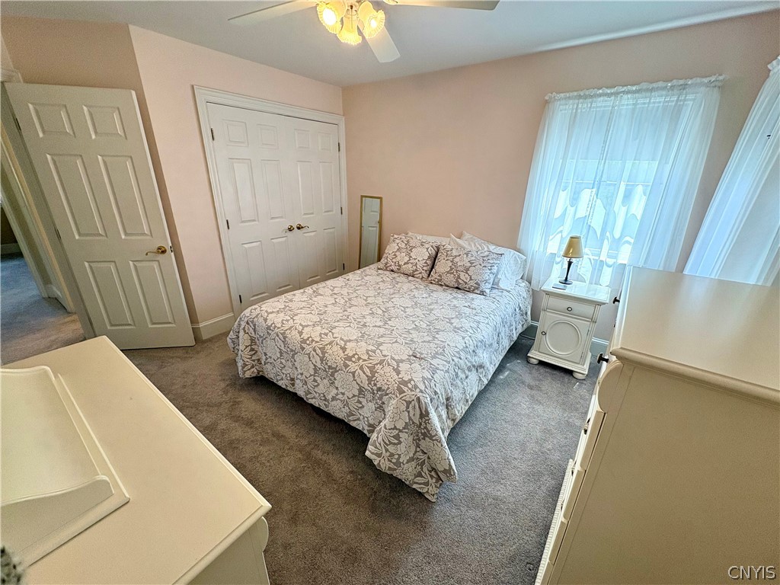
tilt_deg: -21.5
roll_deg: -0.9
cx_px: 390
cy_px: 292
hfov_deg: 102.1
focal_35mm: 14
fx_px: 315
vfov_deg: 85.7
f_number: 2.2
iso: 100
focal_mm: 2.22
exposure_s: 1/129
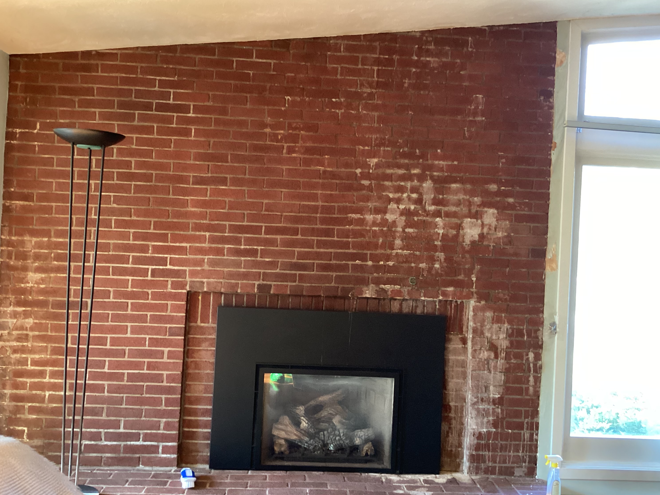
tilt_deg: -1.4
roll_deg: -2.6
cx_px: 323
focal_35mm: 34
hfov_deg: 54.0
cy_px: 248
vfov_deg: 41.8
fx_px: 648
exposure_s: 1/40
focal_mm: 3.3
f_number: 2.4
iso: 320
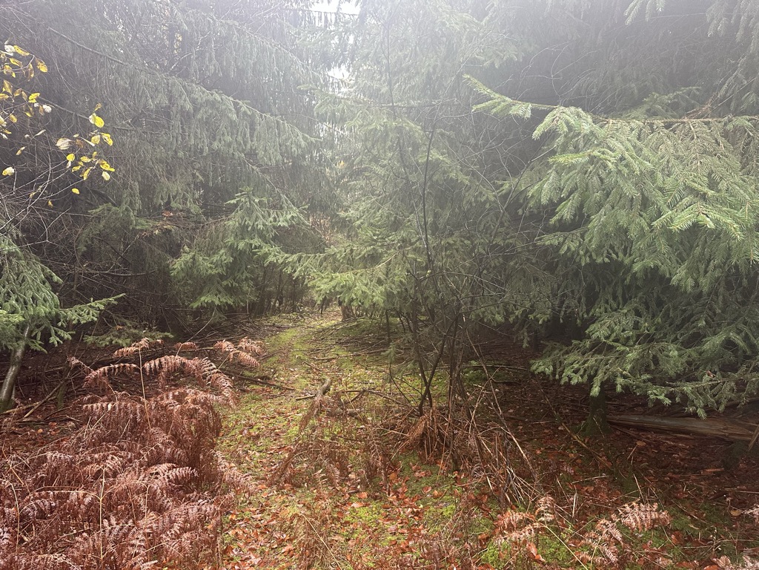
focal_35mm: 24
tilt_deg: -0.8
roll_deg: -0.8
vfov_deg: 56.8
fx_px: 526
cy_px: 285
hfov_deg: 71.6
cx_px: 380
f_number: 1.78
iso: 200
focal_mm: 6.86
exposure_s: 1/121
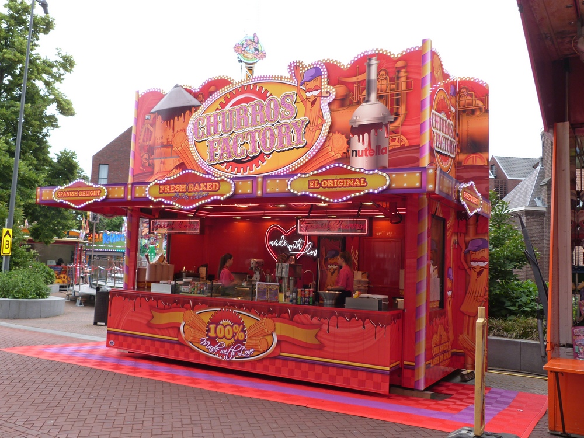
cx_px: 292
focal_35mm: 31
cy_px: 219
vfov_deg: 45.4
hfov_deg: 58.4
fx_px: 523
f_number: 4
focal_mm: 5.4
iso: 100
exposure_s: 1/160
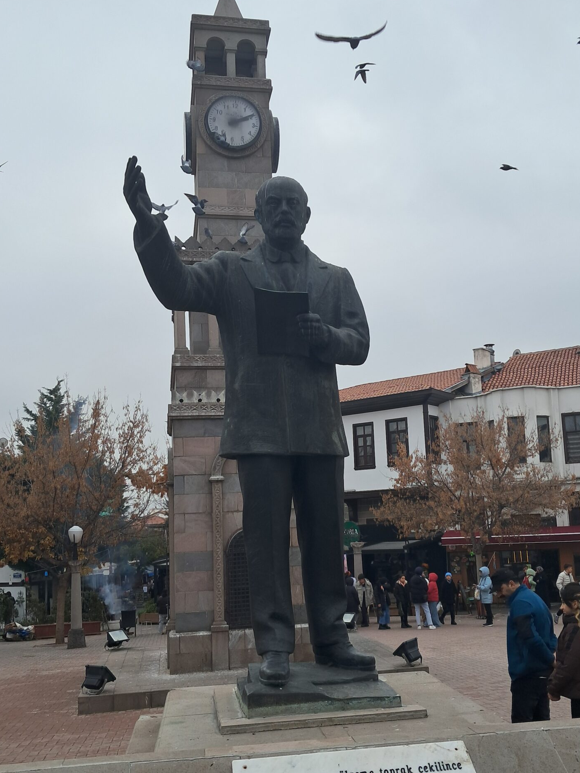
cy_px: 431
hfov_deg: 38.6
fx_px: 827
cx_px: 314
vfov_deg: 50.0
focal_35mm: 37
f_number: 1.8
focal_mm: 4
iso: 50
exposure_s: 1/408
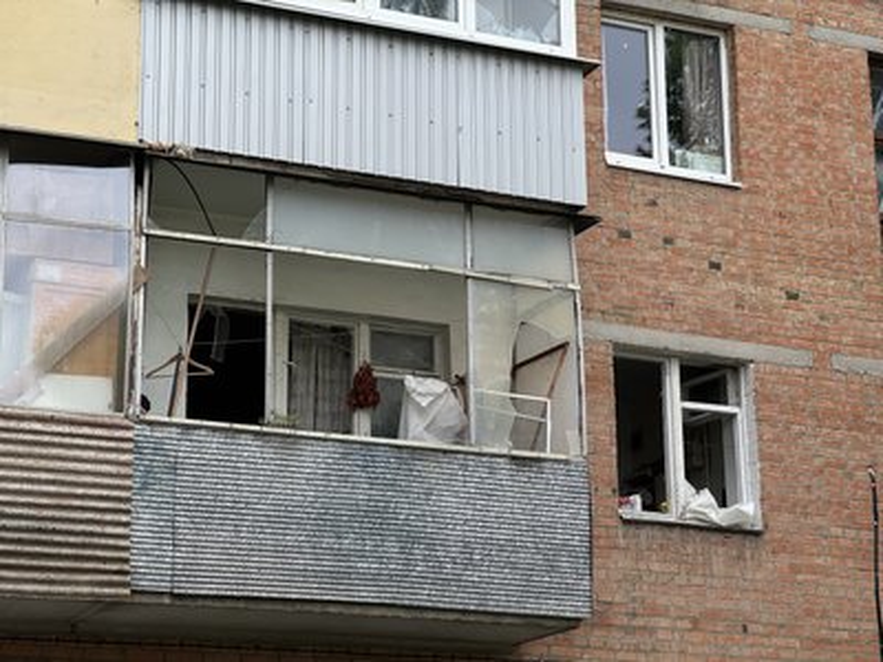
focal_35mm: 77
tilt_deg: +15.5
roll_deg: +0.0
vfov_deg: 19.1
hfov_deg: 25.3
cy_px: 331
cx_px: 442
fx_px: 1964
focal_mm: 9
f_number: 2.8
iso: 25
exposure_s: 1/180
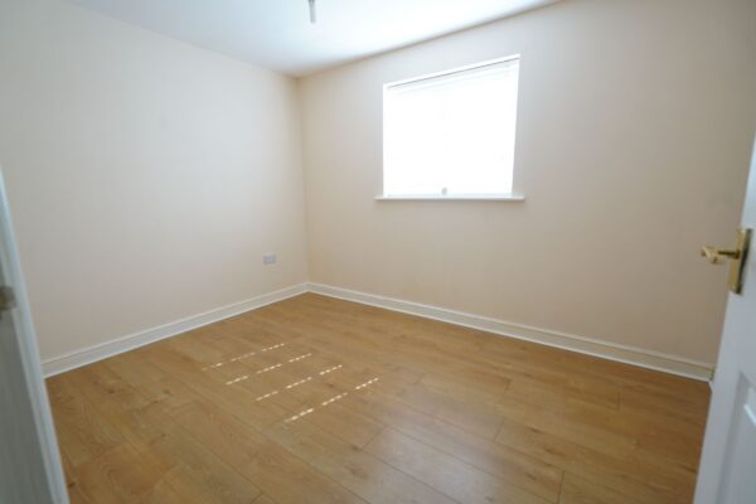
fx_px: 336
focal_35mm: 16
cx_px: 378
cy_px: 252
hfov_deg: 96.7
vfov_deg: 73.7
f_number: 5
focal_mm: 16
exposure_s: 1/50
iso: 500
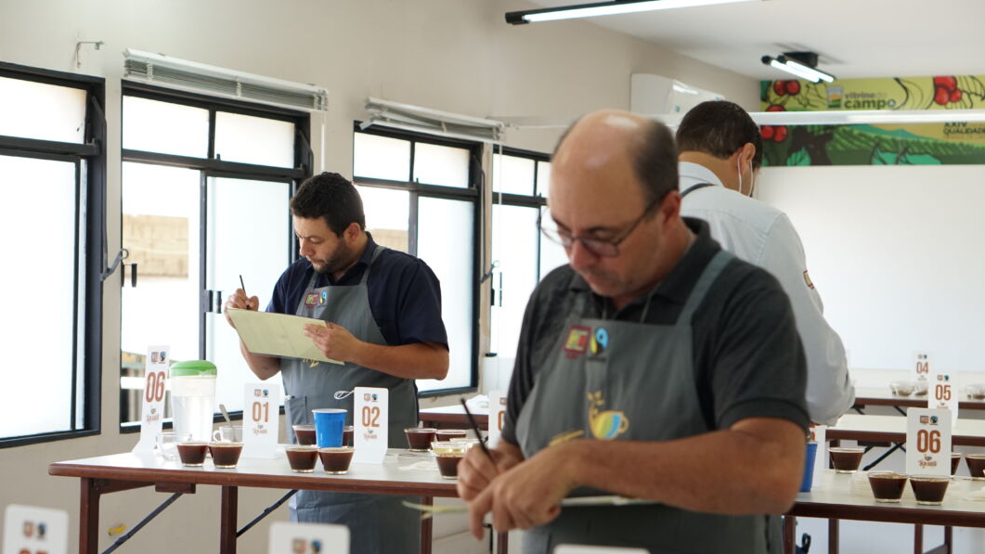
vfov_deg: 15.1
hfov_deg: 26.5
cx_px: 487
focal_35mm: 80
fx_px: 2090
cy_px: 319
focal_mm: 50
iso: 1000
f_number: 3.5
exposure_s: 1/320
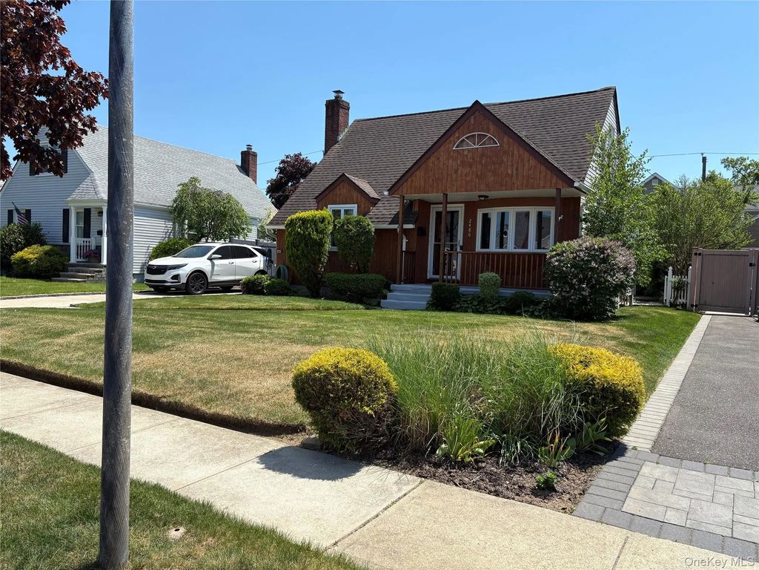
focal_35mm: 26
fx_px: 570
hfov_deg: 67.3
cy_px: 285
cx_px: 380
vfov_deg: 53.1
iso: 50
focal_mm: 5.96
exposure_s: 1/2865
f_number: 1.6
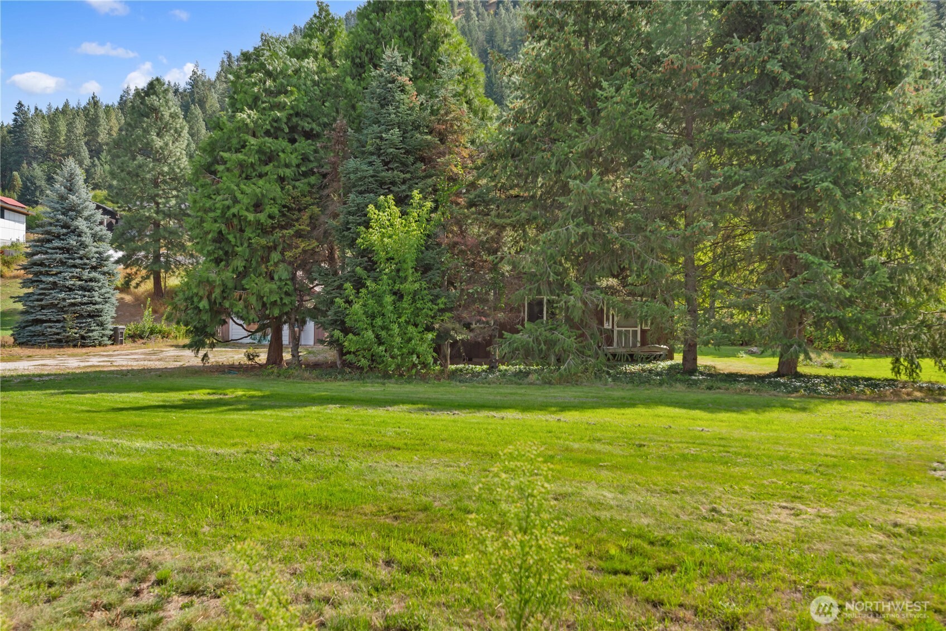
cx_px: 473
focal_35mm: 30
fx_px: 788
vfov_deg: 43.6
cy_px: 316
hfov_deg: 61.9
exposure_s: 1/500
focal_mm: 30
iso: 100
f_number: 7.1
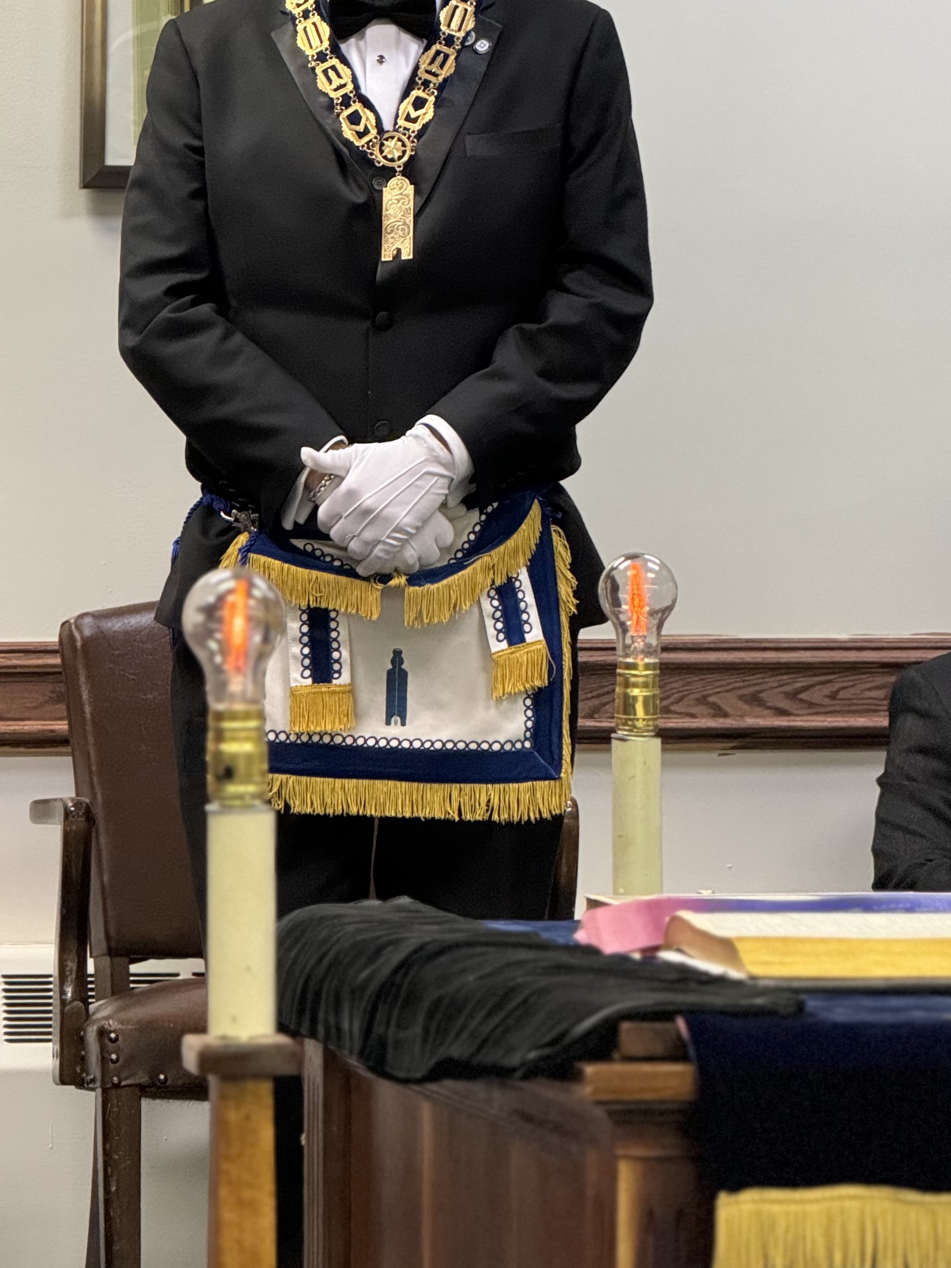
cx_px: 356
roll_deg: -0.3
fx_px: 7142
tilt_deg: +0.8
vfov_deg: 10.1
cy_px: 353
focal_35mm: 195
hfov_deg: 7.6
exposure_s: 1/60
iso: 500
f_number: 2.8
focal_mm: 15.66
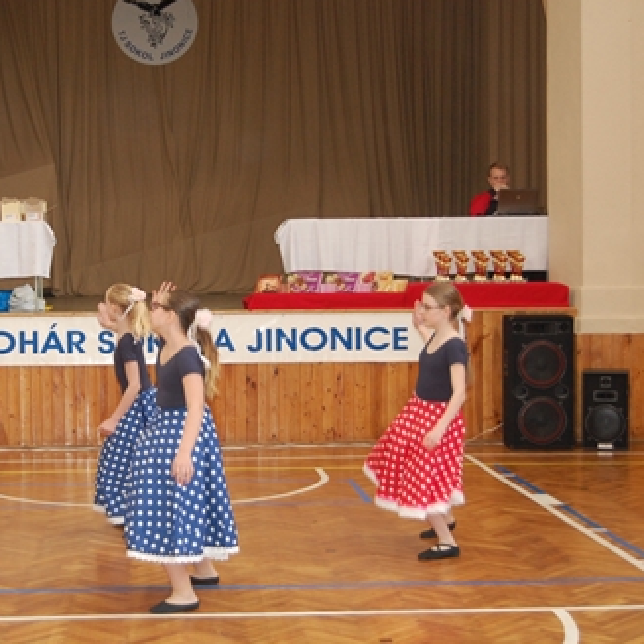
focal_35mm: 74
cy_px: 321
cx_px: 167
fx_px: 1558
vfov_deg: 23.4
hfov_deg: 23.1
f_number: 4.8
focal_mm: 38
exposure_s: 1/60
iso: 900
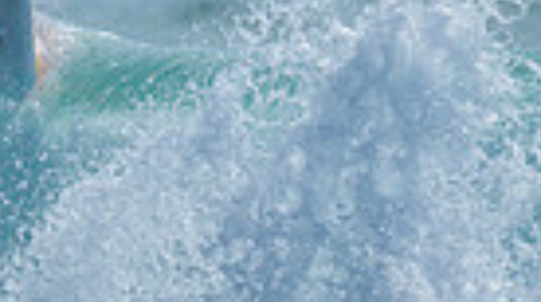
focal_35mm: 3535
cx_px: -533
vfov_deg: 0.3
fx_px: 50612
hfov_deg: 0.6
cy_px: 178
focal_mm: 800
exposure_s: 1/2000
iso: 160
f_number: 6.3
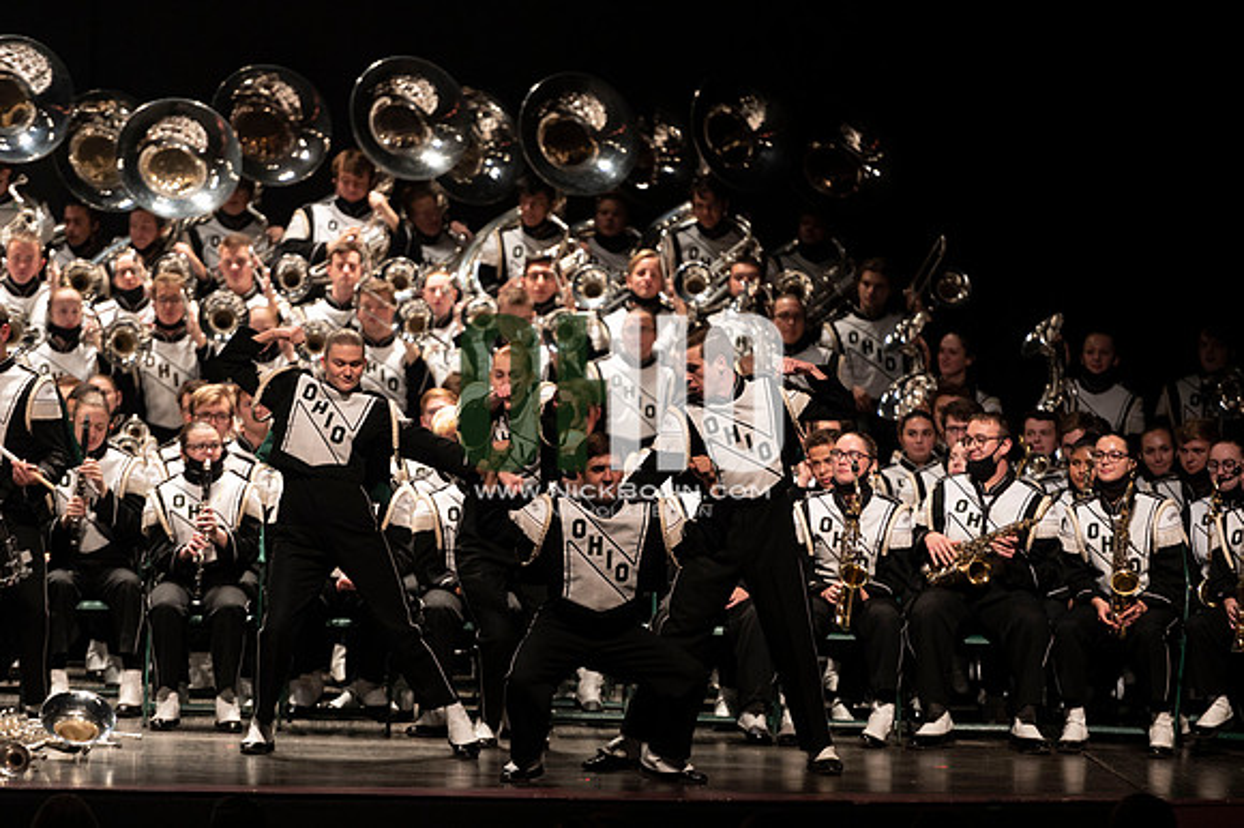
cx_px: 622
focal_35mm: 200
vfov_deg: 6.9
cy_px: 414
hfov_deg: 10.3
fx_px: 6907
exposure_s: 1/500
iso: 2500
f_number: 2.8
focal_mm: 200
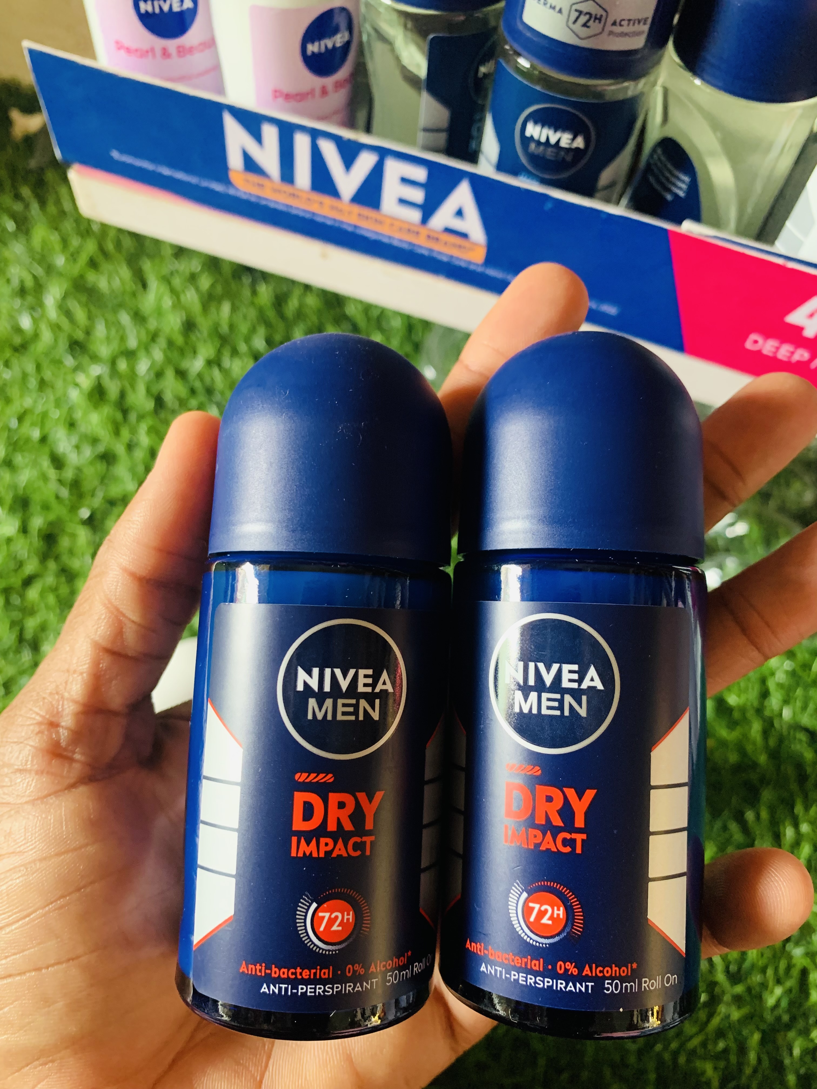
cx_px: 408
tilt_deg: -59.7
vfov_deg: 67.3
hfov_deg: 53.1
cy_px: 544
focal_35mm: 26
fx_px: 818
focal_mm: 4.25
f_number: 1.8
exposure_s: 1/60
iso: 320
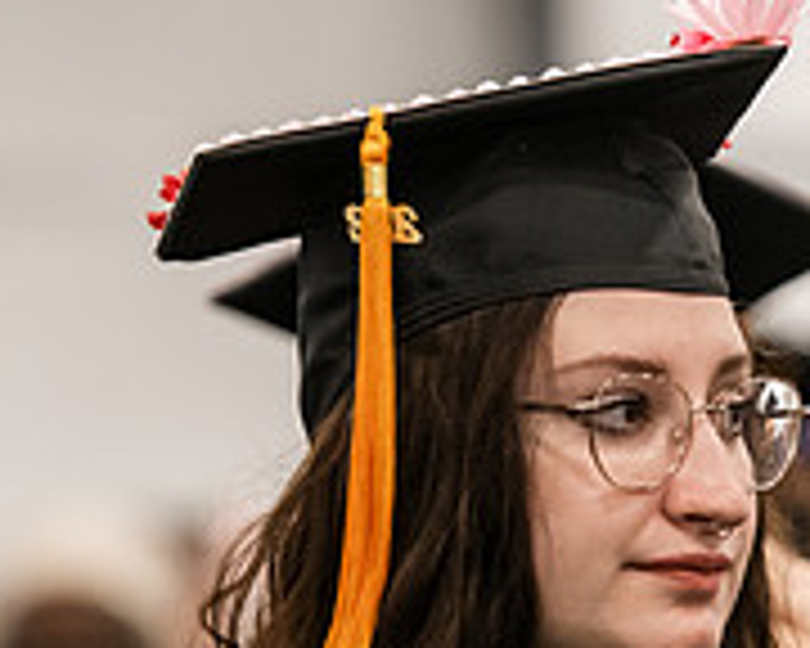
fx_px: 10500
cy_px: 677
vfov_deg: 3.5
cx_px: 752
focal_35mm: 438
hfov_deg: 4.4
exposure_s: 1/200
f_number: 3.2
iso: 2000
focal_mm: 145
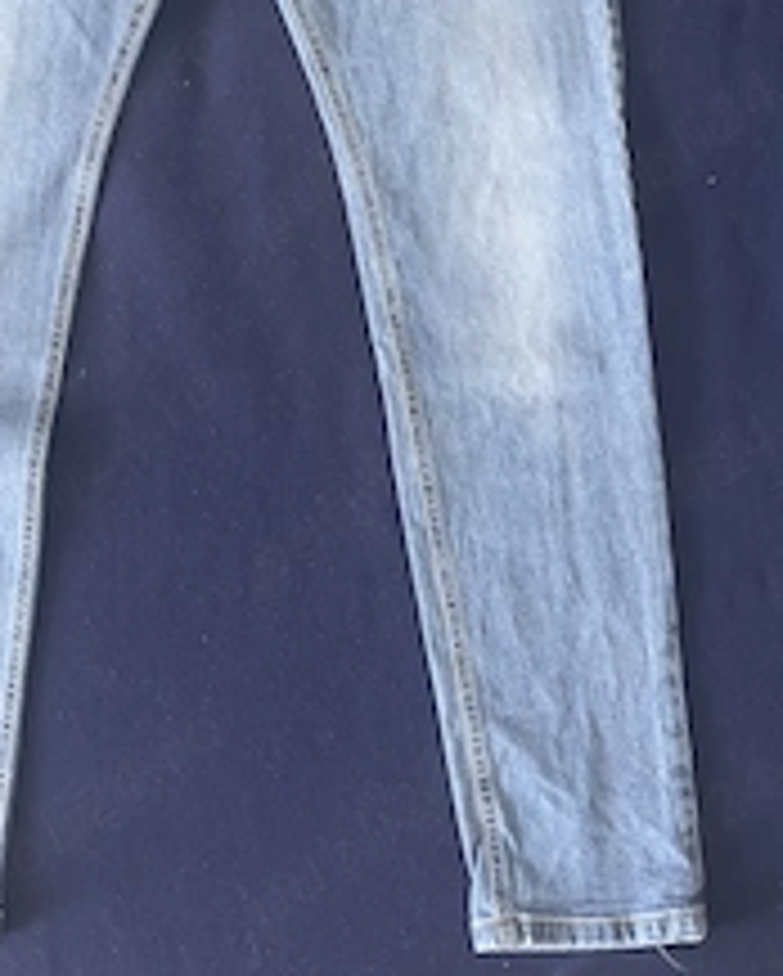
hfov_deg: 33.1
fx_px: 1302
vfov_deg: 39.6
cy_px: 207
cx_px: 234
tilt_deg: -80.8
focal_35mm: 45
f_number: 1.6
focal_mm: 5.1
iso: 500
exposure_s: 1/41
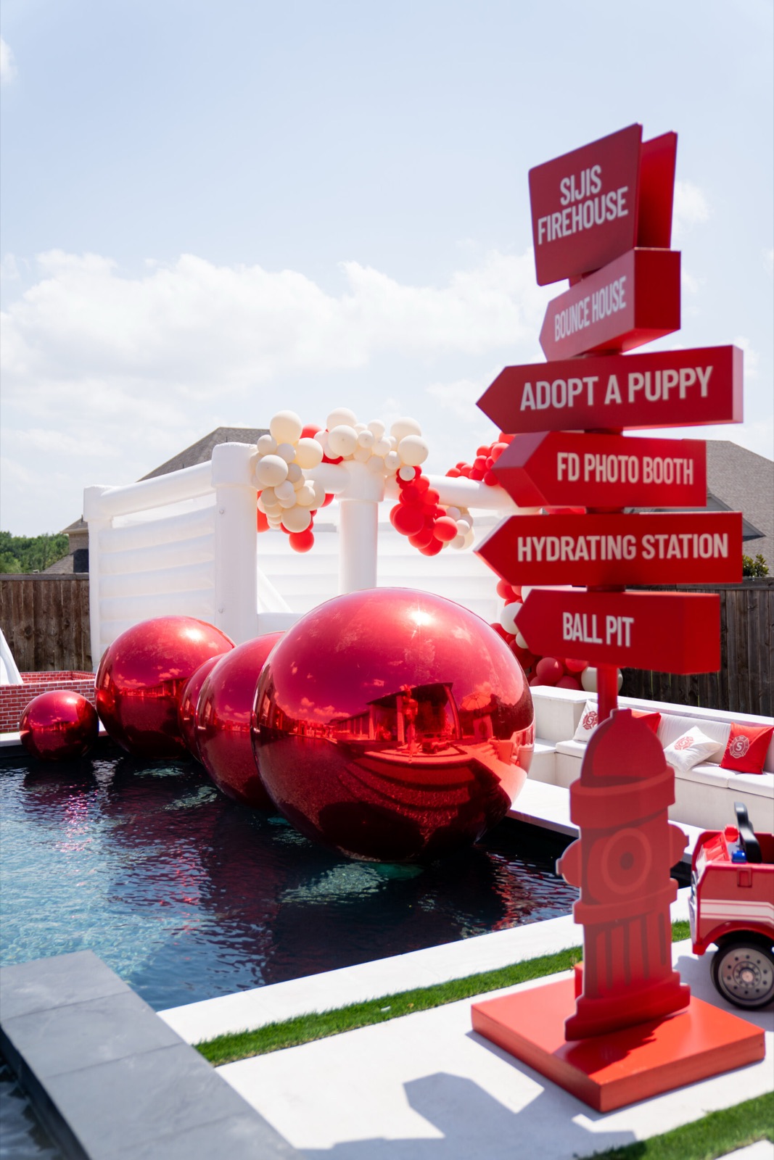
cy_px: 580
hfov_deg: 37.9
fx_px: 1128
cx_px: 387
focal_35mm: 35
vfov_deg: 54.4
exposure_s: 1/2500
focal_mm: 35
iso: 160
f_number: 2.8
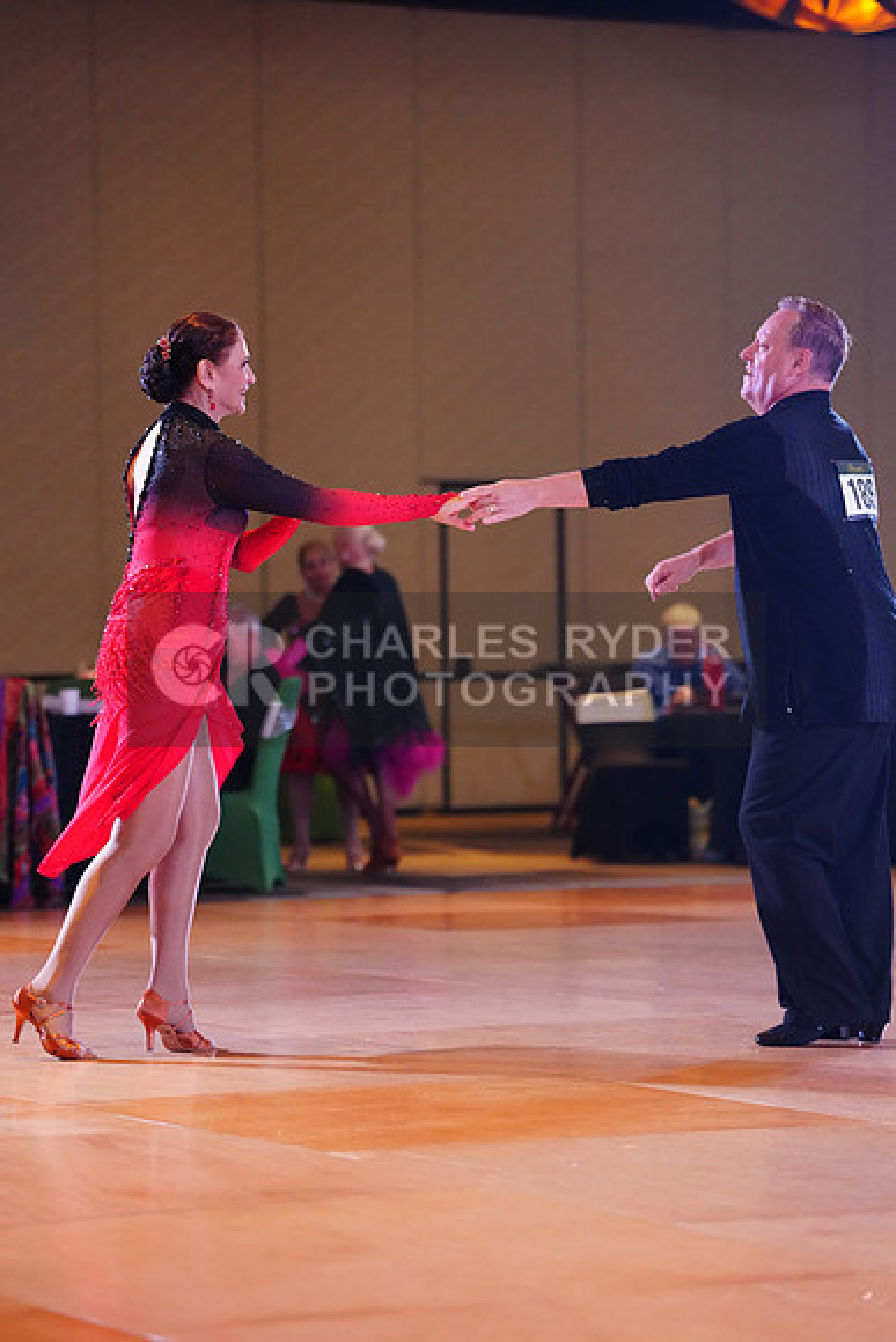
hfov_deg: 11.6
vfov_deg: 17.3
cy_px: 671
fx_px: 4402
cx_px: 448
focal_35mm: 118
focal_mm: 118
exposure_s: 1/400
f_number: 2.8
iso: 5000
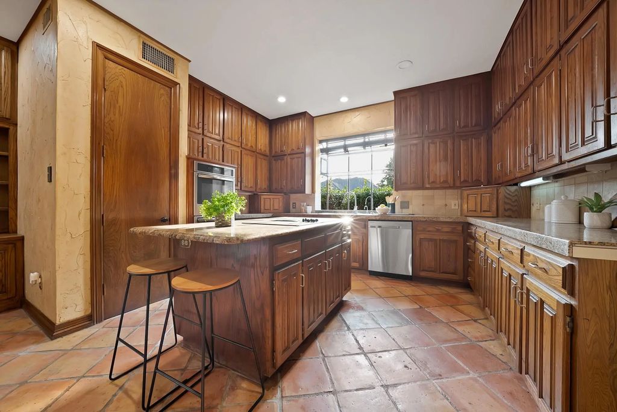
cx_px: 308
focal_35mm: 12
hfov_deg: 112.6
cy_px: 206
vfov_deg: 90.1
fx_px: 206
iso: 640
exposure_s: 1/4
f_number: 9
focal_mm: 12
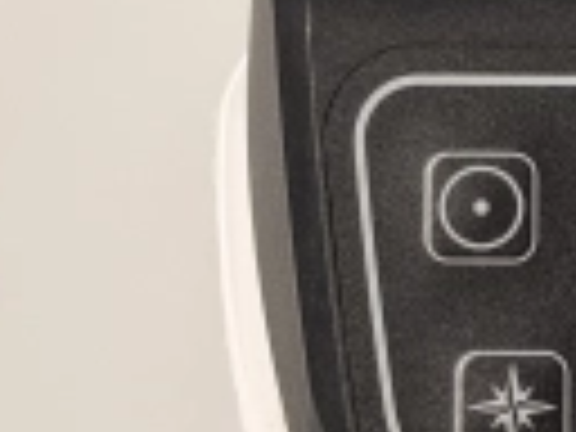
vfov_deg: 7.2
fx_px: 3428
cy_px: 34
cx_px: 630
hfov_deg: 9.5
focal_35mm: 206
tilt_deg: -33.2
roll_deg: -1.4
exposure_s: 1/16129
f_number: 1.78
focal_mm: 6.76
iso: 64
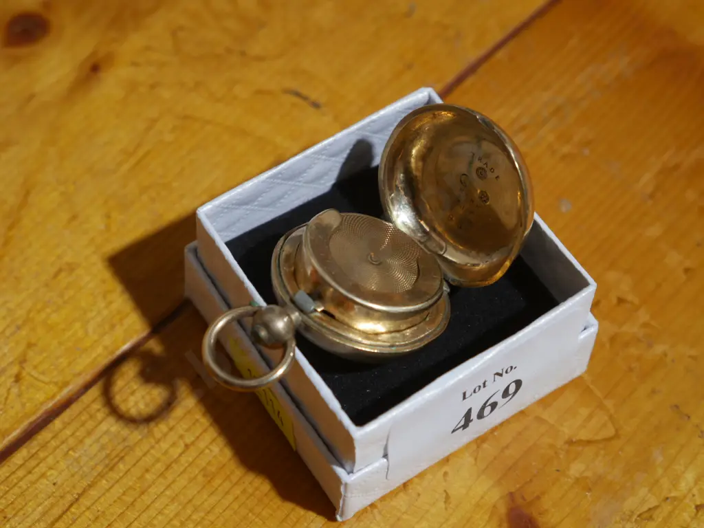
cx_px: 352
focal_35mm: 74
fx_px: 1505
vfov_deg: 19.9
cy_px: 264
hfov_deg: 26.3
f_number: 5.5
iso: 640
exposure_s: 1/80
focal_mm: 37
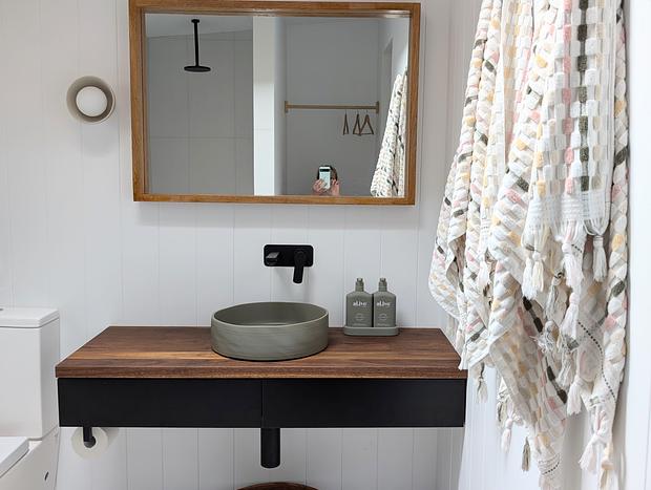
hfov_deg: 71.5
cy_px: 245
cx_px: 326
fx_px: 452
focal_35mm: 24
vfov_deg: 56.9
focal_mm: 6.9
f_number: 1.68
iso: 48
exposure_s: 1/23.8
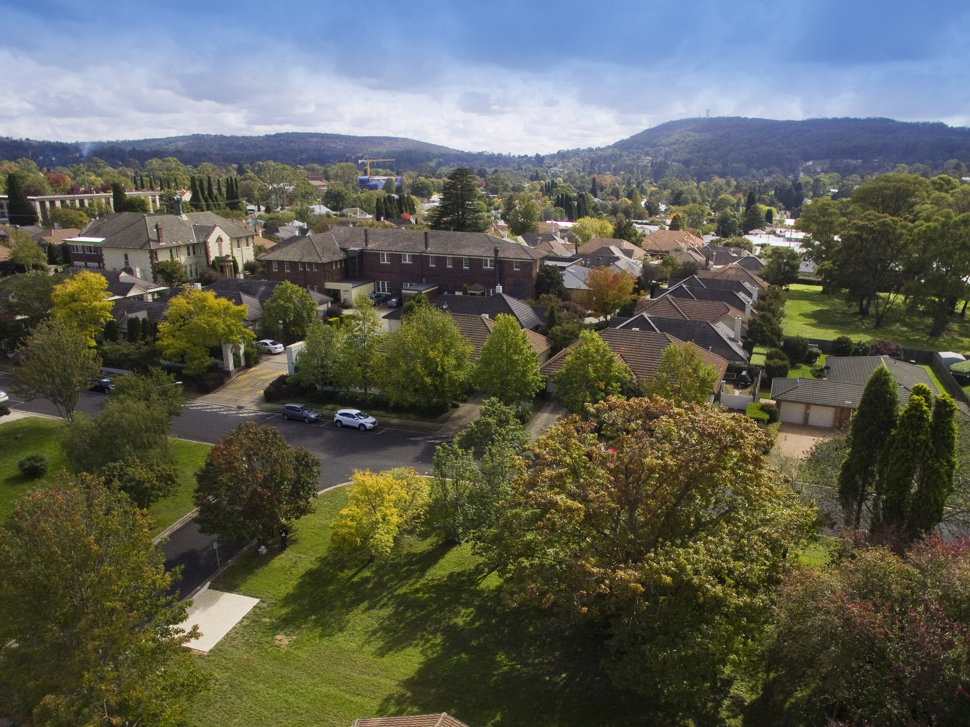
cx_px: 485
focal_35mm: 20
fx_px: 560
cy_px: 364
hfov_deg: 81.8
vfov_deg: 65.9
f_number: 2.8
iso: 100
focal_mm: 3.61
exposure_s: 1/1250
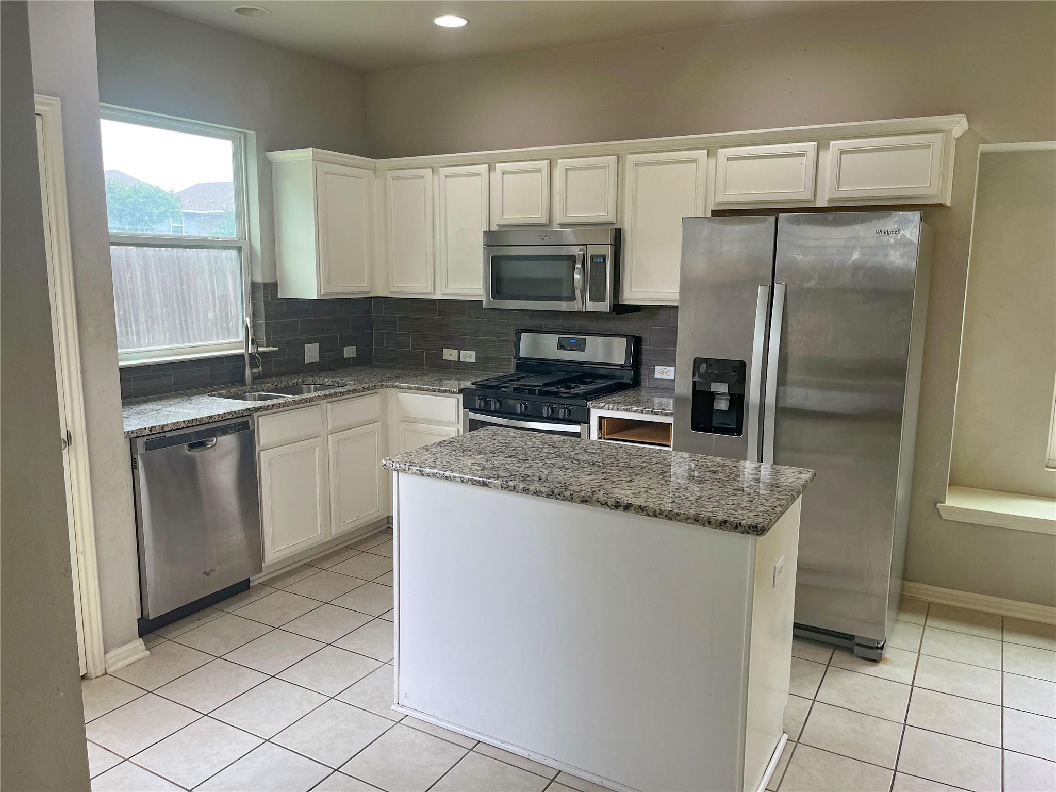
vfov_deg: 53.1
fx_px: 793
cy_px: 396
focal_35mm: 26
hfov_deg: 67.3
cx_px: 528
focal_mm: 5.1
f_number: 1.6
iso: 50
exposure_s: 1/120
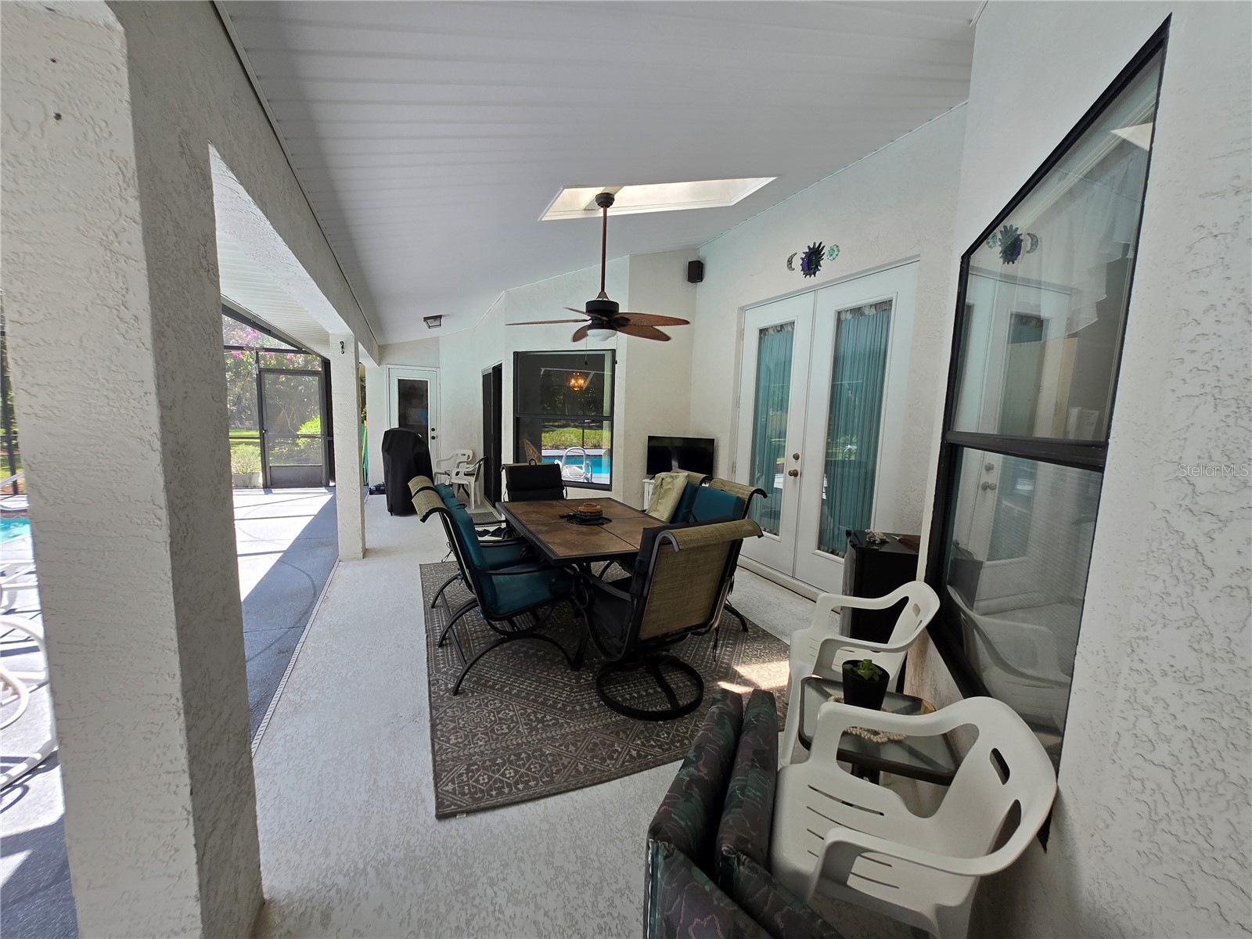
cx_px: 626
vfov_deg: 89.9
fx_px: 470
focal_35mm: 13
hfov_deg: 106.2
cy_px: 470
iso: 25
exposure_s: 1/166
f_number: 2.2
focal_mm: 1.7
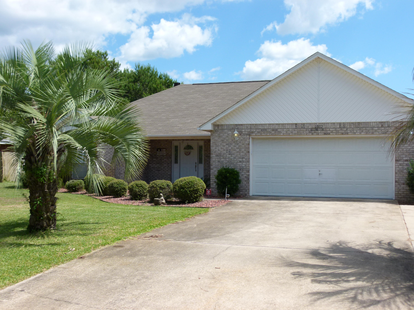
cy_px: 155
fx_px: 502
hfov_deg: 44.8
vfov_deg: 34.3
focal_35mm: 42
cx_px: 207
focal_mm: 7.6
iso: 100
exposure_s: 1/800
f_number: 4
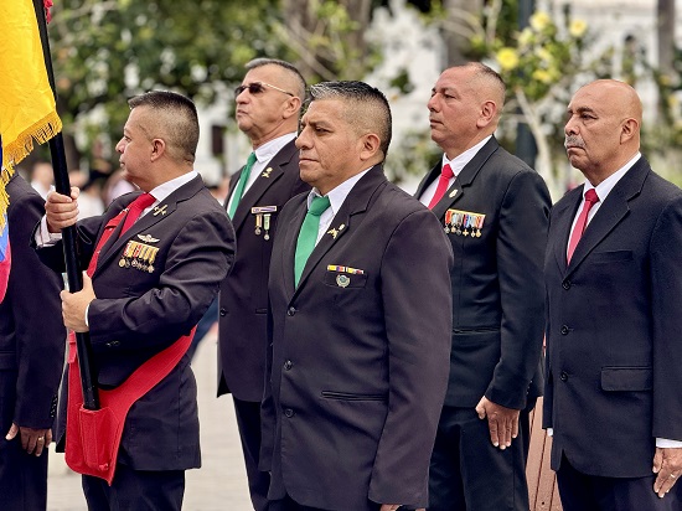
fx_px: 2363
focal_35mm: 120
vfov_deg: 12.3
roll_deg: -0.5
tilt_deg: -2.5
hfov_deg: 16.4
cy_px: 256
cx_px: 341
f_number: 2.8
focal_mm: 15.66
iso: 50
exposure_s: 1/272
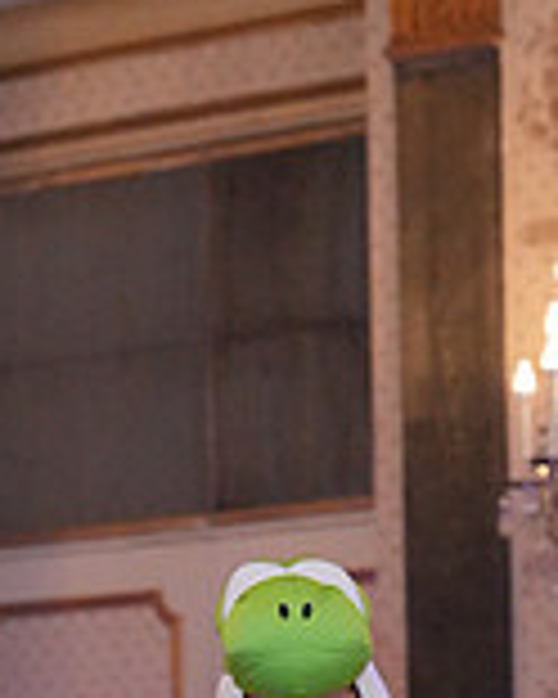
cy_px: 1261
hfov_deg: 5.9
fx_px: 5450
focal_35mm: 264
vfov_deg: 7.1
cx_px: 349
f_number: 3.2
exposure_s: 1/250
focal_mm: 75
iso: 8000
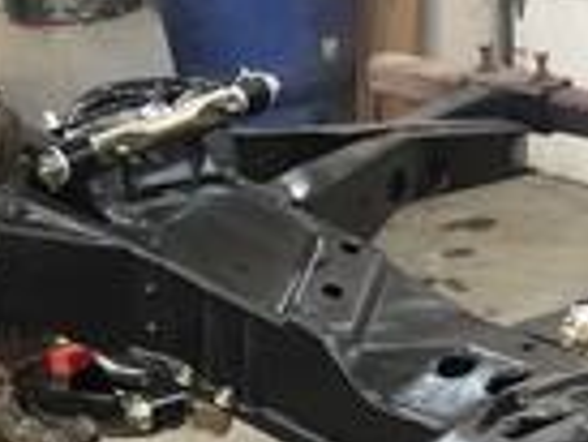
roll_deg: +3.5
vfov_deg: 15.4
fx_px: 1564
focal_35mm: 92
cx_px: 388
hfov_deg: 21.2
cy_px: 564
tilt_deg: -31.2
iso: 100
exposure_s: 1/12
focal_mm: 4
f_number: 1.8
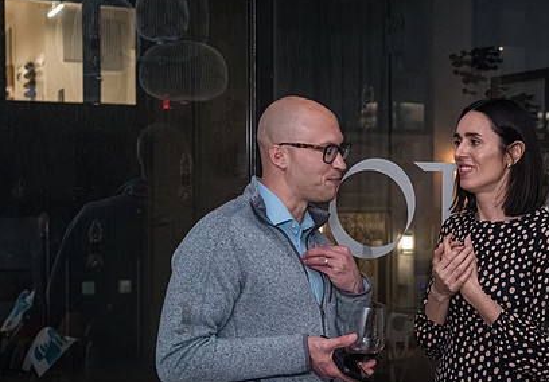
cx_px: 377
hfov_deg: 30.7
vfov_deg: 21.8
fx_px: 989
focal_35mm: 64
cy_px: 232
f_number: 4.5
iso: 6400
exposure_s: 1/320
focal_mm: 35
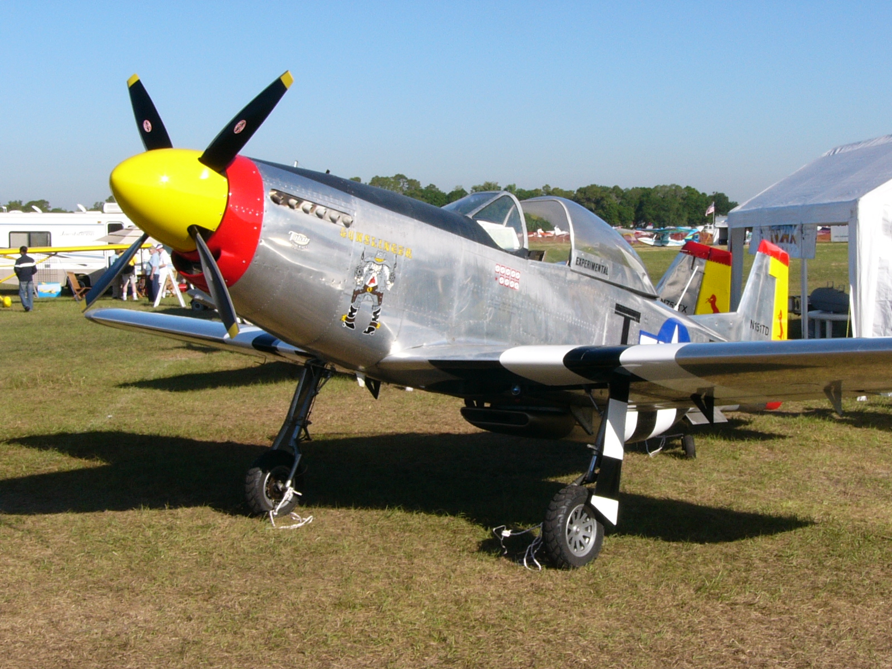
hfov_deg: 38.9
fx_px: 1263
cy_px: 334
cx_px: 446
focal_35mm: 49
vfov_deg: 29.7
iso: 50
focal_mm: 6.5
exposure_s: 1/125
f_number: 2.8
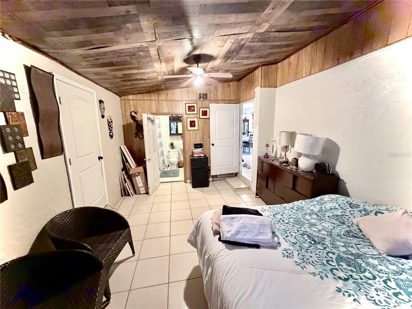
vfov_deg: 85.7
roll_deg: +1.7
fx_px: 167
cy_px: 154
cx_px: 206
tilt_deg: -9.2
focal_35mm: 14
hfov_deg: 102.1
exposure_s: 1/60
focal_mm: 2.22
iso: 1250
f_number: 2.2
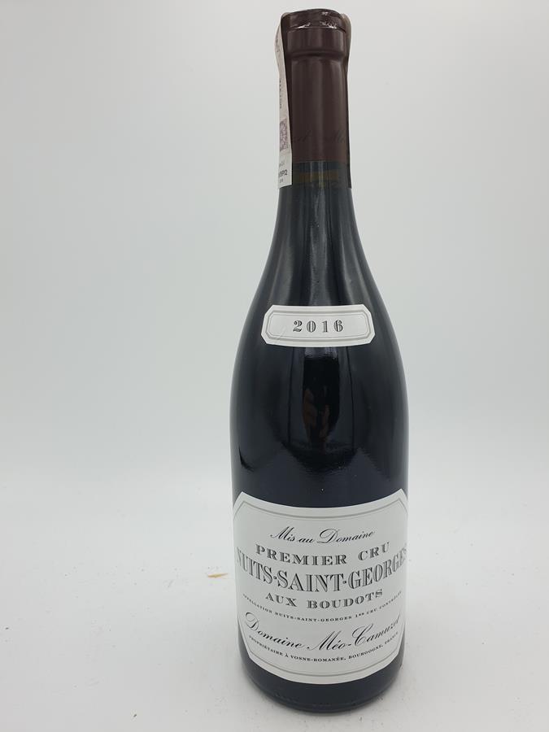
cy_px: 366
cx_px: 274
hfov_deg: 53.1
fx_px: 550
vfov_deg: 67.3
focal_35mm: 26
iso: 50
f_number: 2.4
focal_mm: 4.3
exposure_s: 1/585
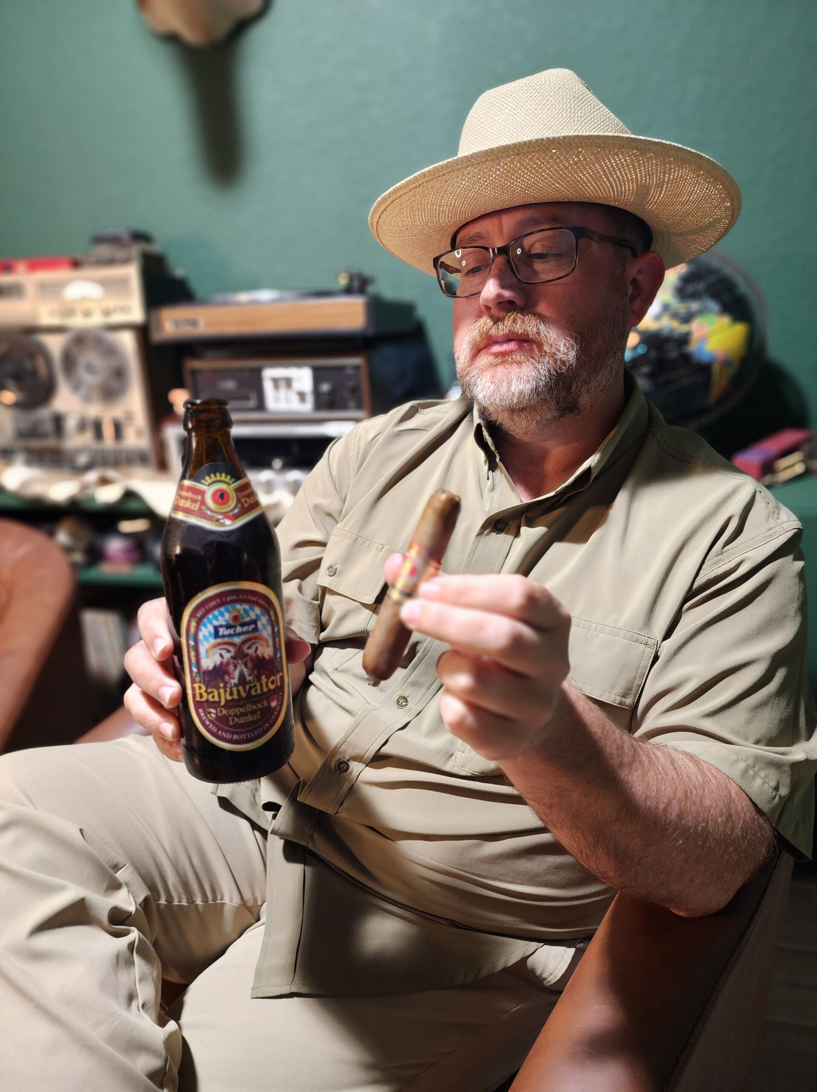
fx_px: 725
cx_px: 408
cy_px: 546
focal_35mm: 23
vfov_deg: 74.0
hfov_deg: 58.8
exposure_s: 1/12
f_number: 1.8
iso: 400
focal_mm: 6.4
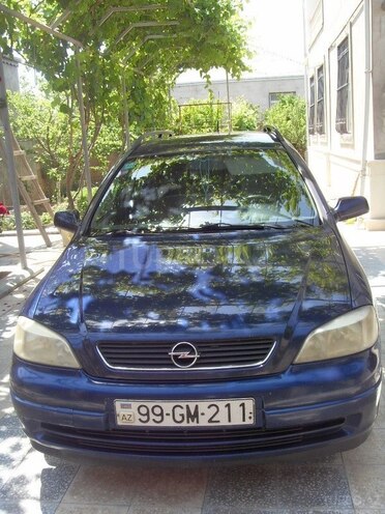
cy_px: 257
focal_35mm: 39
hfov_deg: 36.8
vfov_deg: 47.9
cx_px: 192
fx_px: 578
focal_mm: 6.6
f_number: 3.5
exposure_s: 1/250
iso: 80
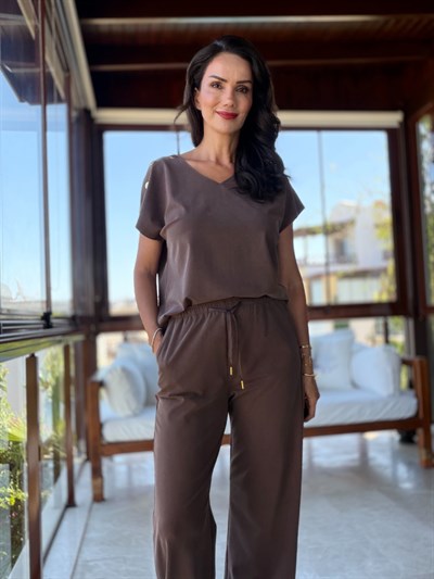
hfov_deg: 46.8
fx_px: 501
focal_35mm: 30
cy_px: 290
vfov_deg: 60.0
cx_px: 217
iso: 32
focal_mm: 2.71
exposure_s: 1/172
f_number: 1.9
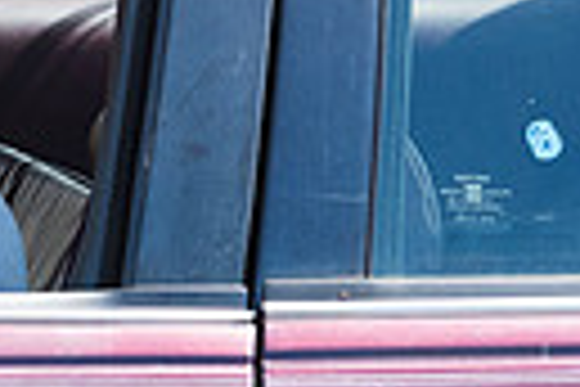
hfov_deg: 4.6
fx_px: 7217
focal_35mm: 448
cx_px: -481
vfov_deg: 3.1
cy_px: 97
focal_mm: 100
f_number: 7.1
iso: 1000
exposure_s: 1/800
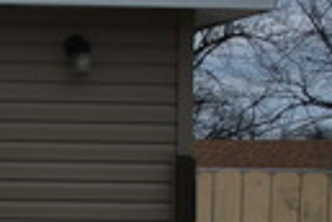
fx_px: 1512
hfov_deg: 10.7
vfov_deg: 8.2
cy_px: 356
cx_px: -456
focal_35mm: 164
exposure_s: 1/100
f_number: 5
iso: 200
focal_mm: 22
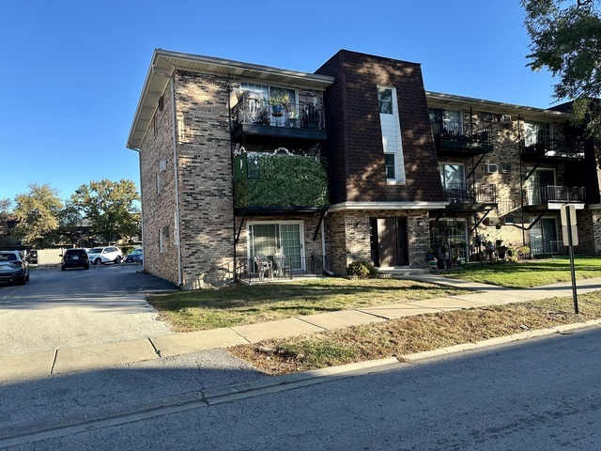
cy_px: 226
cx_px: 300
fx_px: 417
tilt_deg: +1.6
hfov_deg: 71.6
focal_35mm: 24
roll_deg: +2.4
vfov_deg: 56.8
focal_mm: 6.86
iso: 80
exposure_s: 1/1241
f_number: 1.78
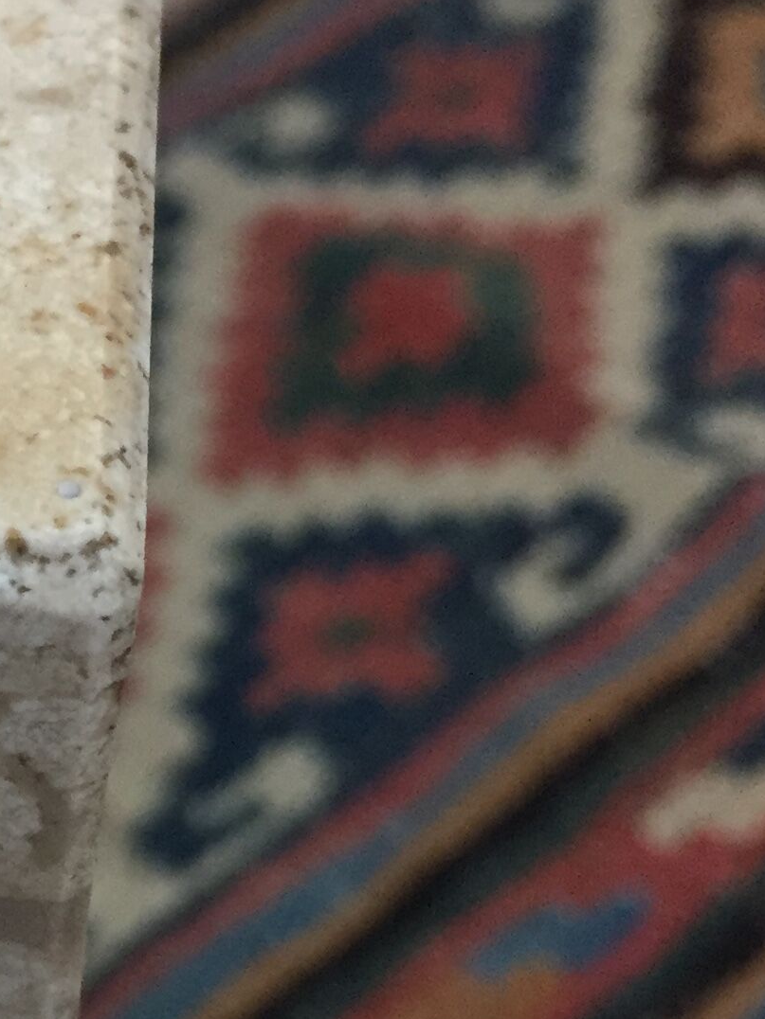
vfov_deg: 22.2
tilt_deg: -46.1
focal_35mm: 88
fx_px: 2593
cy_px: 666
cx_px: -255
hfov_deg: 15.9
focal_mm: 4.15
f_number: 2.2
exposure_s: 1/33
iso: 200
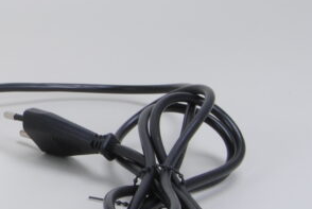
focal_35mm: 183
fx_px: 1586
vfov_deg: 7.5
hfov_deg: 10.7
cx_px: -187
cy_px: 28
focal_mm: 35
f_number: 18
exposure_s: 1/125
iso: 100
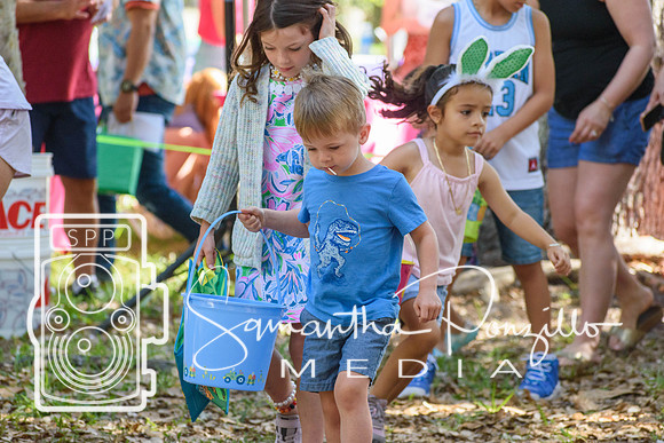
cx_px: 332
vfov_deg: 5.1
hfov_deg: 7.6
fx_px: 4981
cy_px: 222
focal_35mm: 270
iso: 800
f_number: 5.3
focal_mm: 180
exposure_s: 1/640
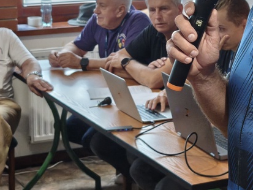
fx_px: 833
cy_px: 37
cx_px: 255
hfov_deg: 16.9
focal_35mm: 114
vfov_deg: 12.9
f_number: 1.6
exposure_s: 1/50
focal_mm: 6.57
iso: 500
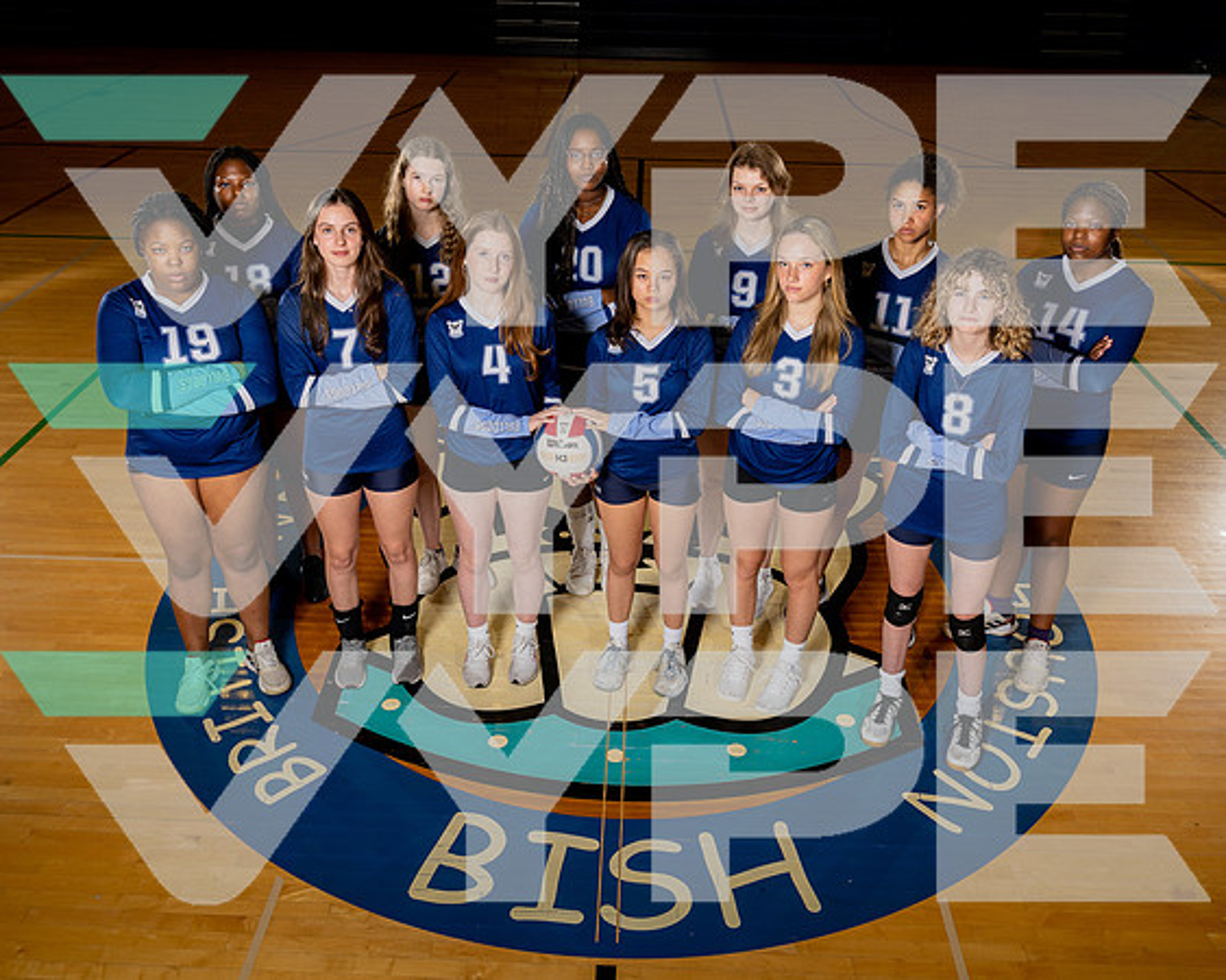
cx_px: 613
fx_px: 1144
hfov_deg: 56.4
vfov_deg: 46.4
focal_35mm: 32
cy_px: 490
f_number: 7.1
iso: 400
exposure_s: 1/250
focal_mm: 28
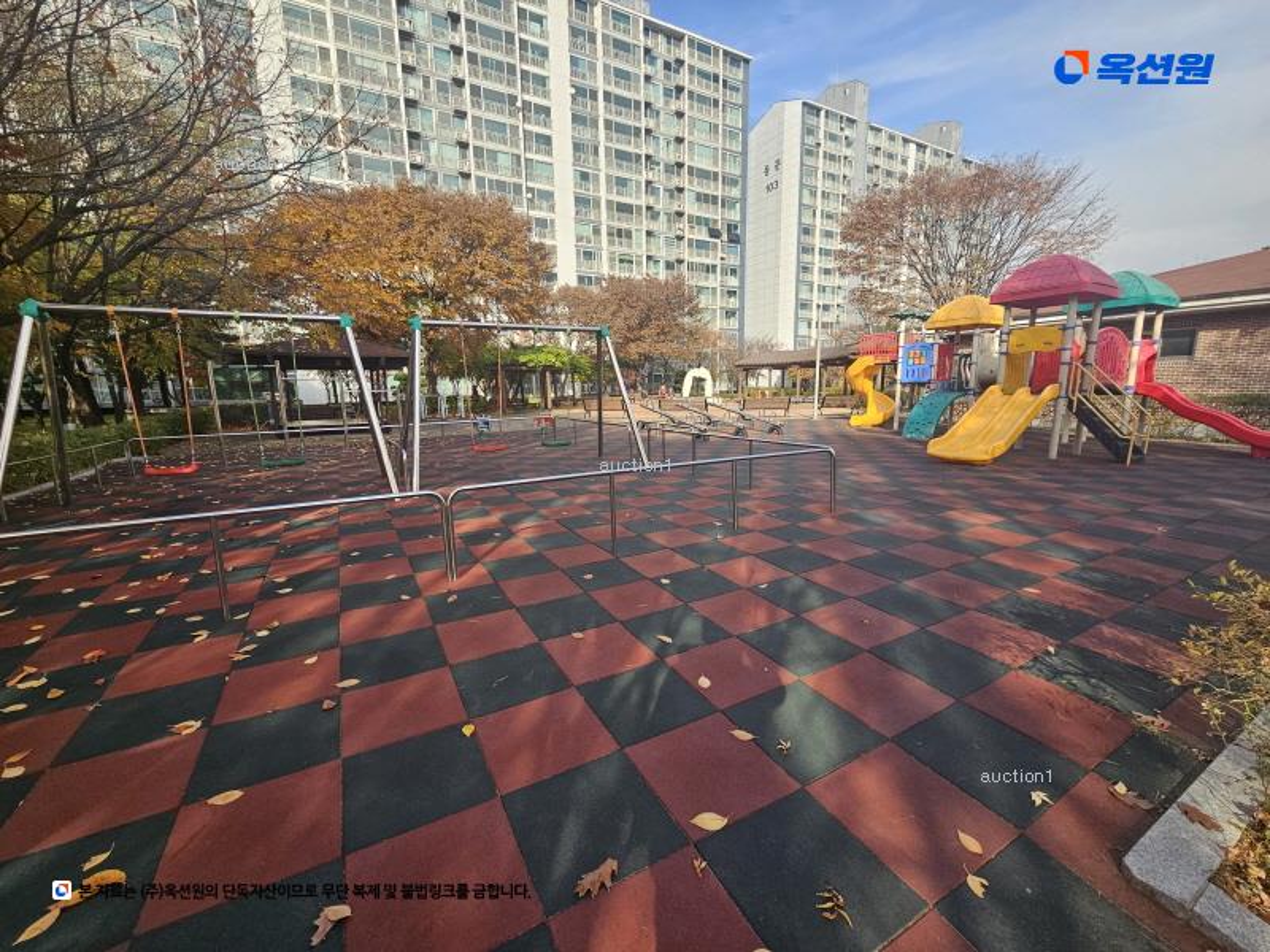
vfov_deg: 89.9
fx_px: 477
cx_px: 635
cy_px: 476
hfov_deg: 106.2
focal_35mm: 13
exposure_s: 1/583
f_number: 2.2
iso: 50
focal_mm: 2.2
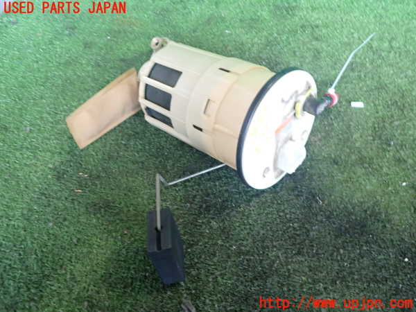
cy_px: 156
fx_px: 361
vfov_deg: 46.8
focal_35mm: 30
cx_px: 208
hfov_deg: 60.0
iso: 250
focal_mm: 5.4
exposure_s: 1/30
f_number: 2.3
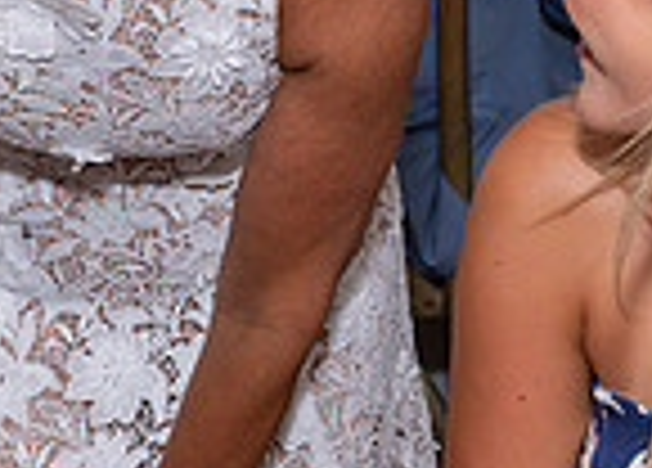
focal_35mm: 177
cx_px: 119
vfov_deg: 8.1
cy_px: 163
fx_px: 3282
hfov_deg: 11.3
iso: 500
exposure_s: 1/250
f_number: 8
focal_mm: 40
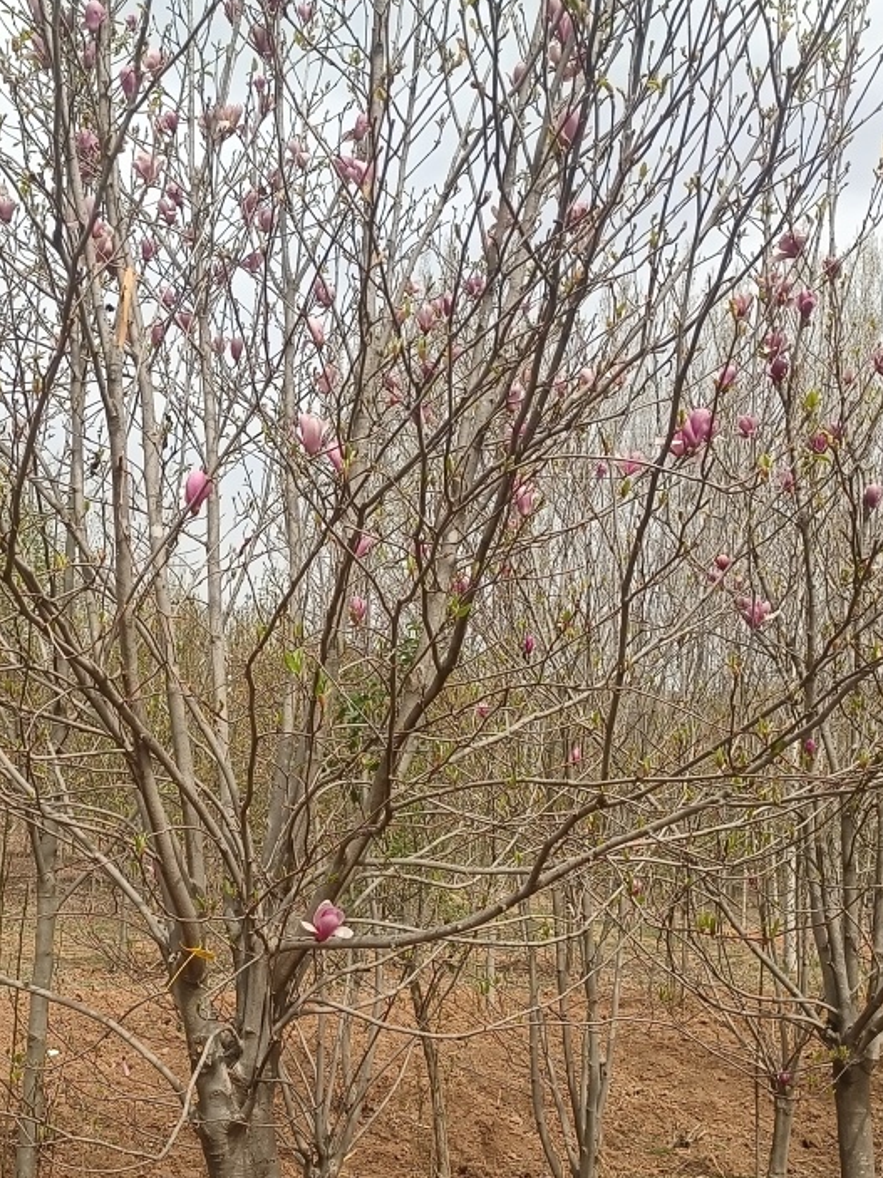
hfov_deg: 34.5
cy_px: 738
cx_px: 231
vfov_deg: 45.4
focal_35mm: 41
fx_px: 1395
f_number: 1.9
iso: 100
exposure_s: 1/448
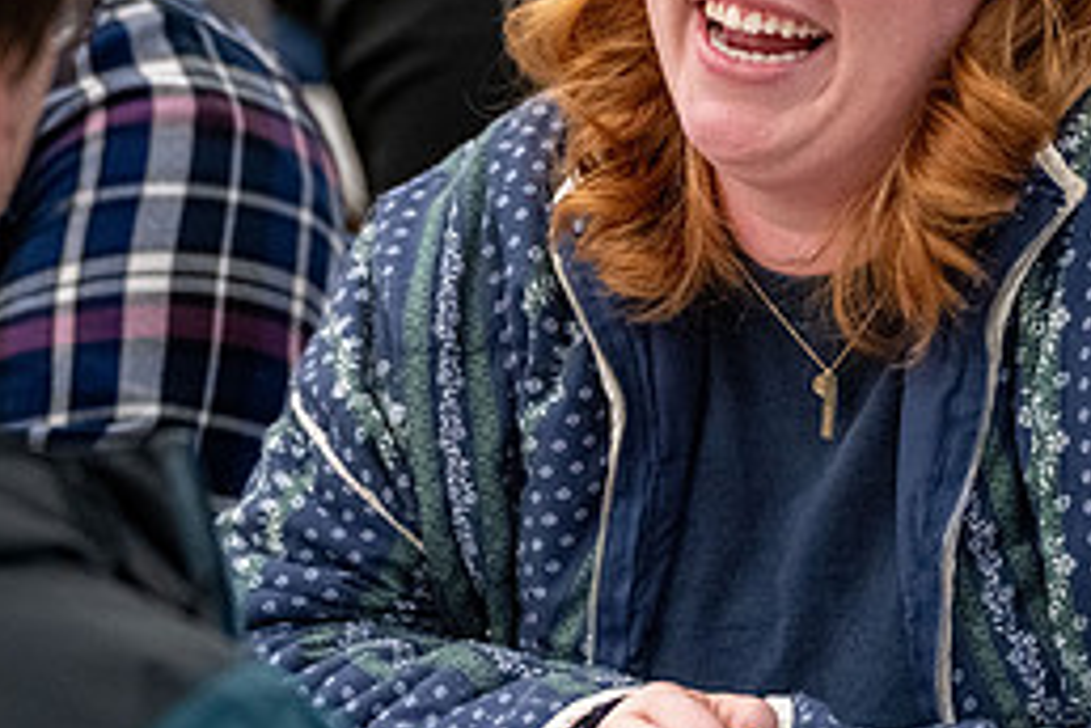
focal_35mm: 272
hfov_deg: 7.6
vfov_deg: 5.0
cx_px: 719
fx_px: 8242
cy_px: 38
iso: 2500
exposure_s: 1/200
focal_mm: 102
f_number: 3.5
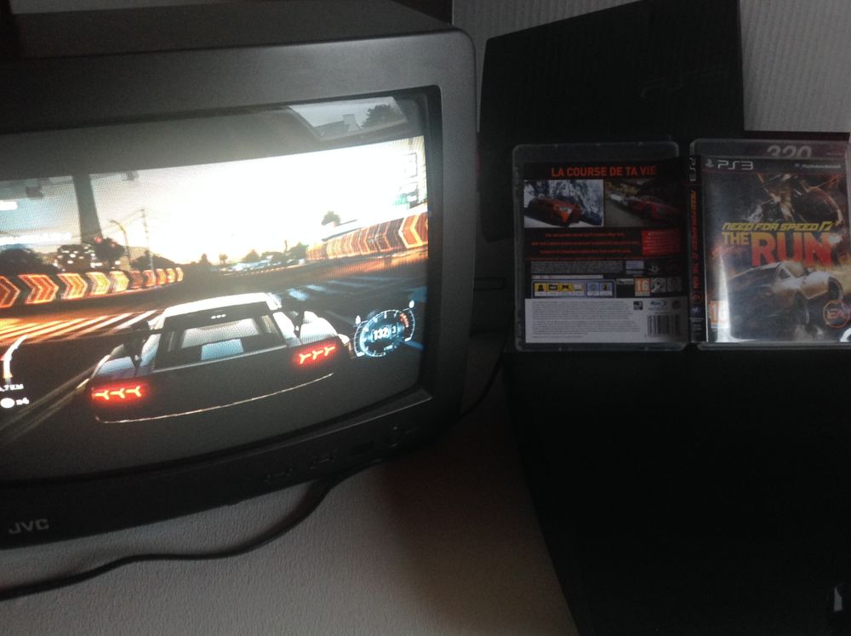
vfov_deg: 40.6
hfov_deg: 52.7
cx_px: 426
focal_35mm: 35
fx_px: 859
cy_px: 318
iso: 160
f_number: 2.4
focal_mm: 4.28
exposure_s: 1/15
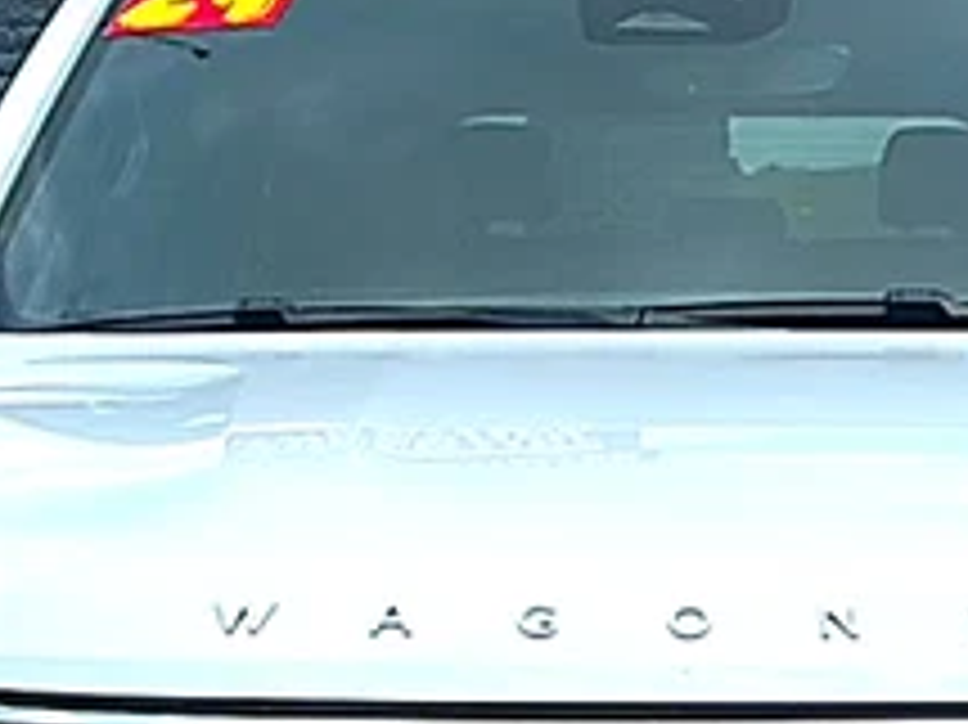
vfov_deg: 11.7
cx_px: 770
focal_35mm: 124
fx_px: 3466
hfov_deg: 15.8
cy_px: 911
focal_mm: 6.86
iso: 80
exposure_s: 1/6289
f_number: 1.78
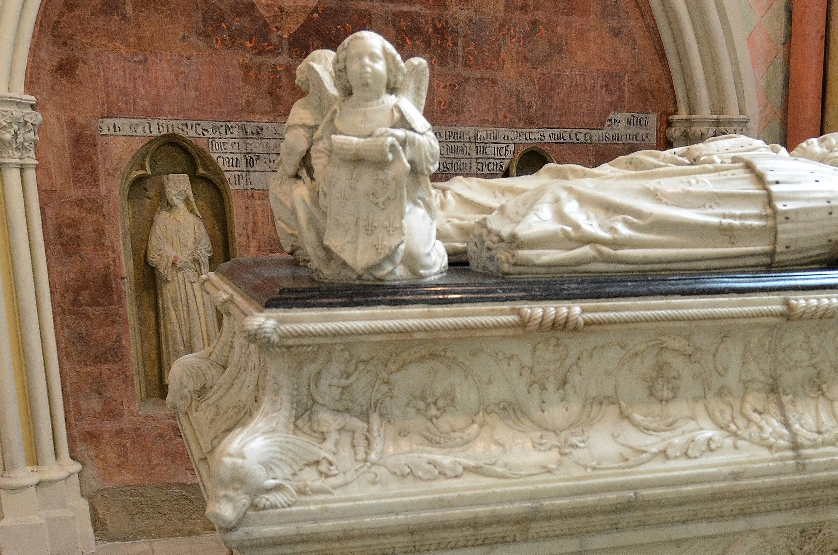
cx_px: 621
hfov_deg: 38.0
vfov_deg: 25.5
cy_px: 505
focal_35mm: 51
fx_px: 1185
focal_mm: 18
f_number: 3.5
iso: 800
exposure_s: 1/40
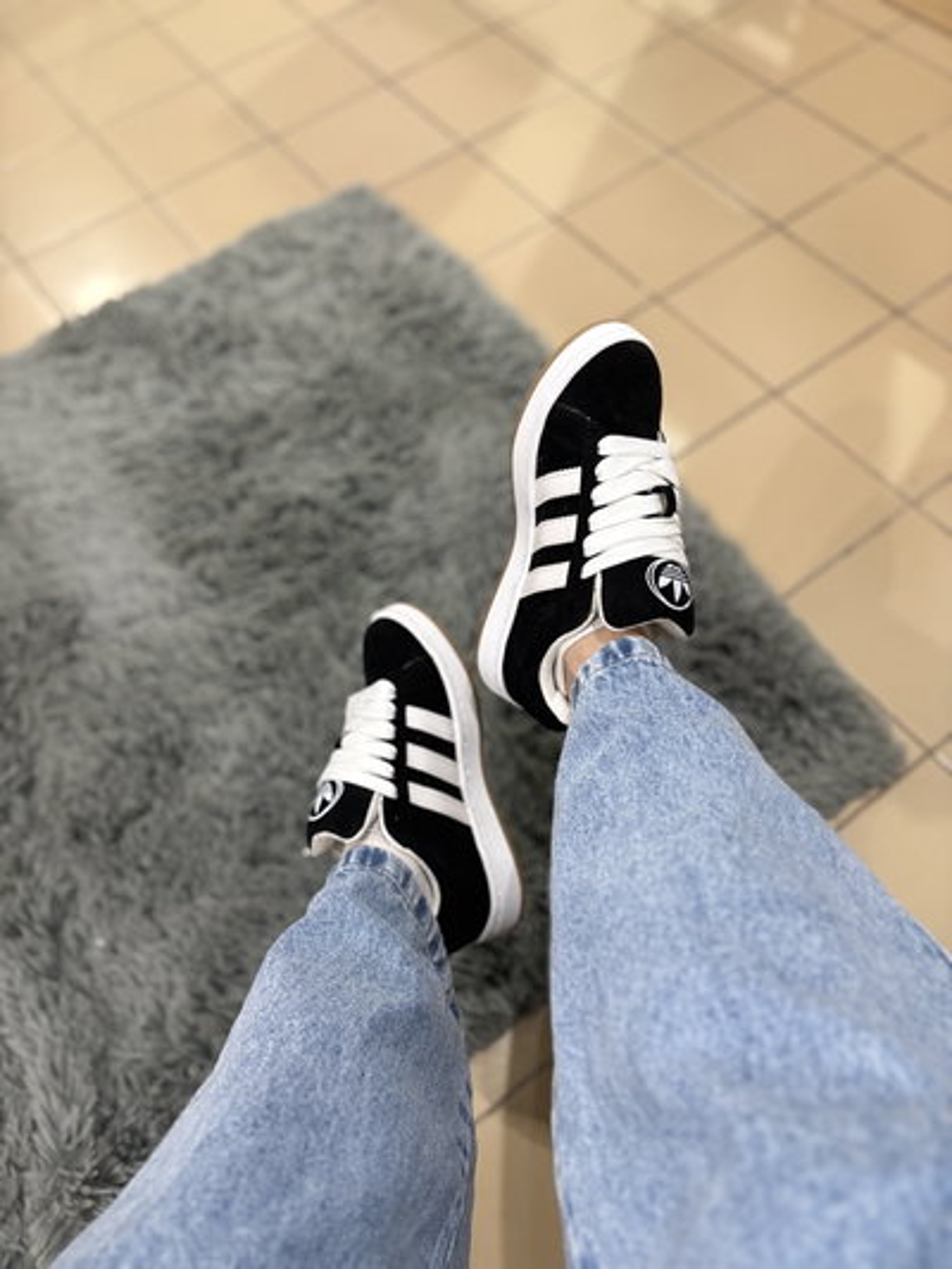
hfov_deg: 53.1
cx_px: 476
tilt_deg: -60.8
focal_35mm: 26
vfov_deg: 67.3
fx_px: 953
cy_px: 634
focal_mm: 5.96
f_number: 1.6
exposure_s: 1/50
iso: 400
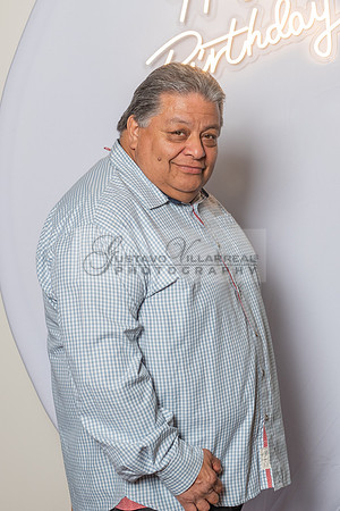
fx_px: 1411
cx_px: 193
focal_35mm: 100
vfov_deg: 20.5
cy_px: 245
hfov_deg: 13.7
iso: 250
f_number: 4
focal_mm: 52
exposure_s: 1/250
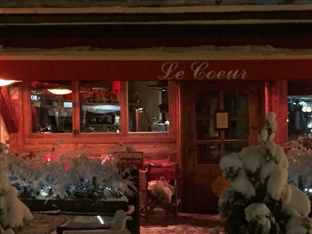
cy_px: 157
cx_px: 252
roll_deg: +0.8
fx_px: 748
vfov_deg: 17.7
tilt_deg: -1.5
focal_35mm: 83
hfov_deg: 23.2
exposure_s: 1/17
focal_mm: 4.15
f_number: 2.2
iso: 250
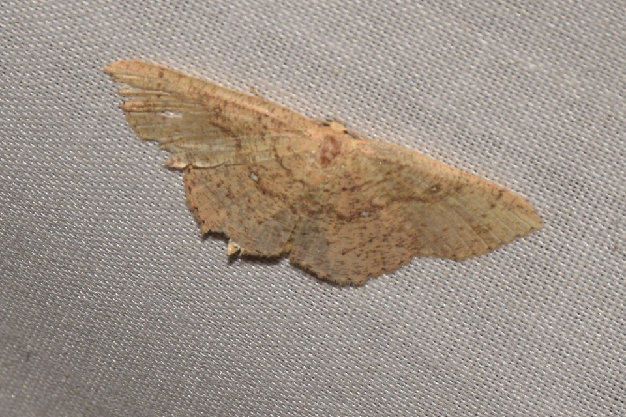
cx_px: 313
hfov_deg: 9.8
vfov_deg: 6.5
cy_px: 208
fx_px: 3651
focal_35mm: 210
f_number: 16
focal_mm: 140
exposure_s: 1/125
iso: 100
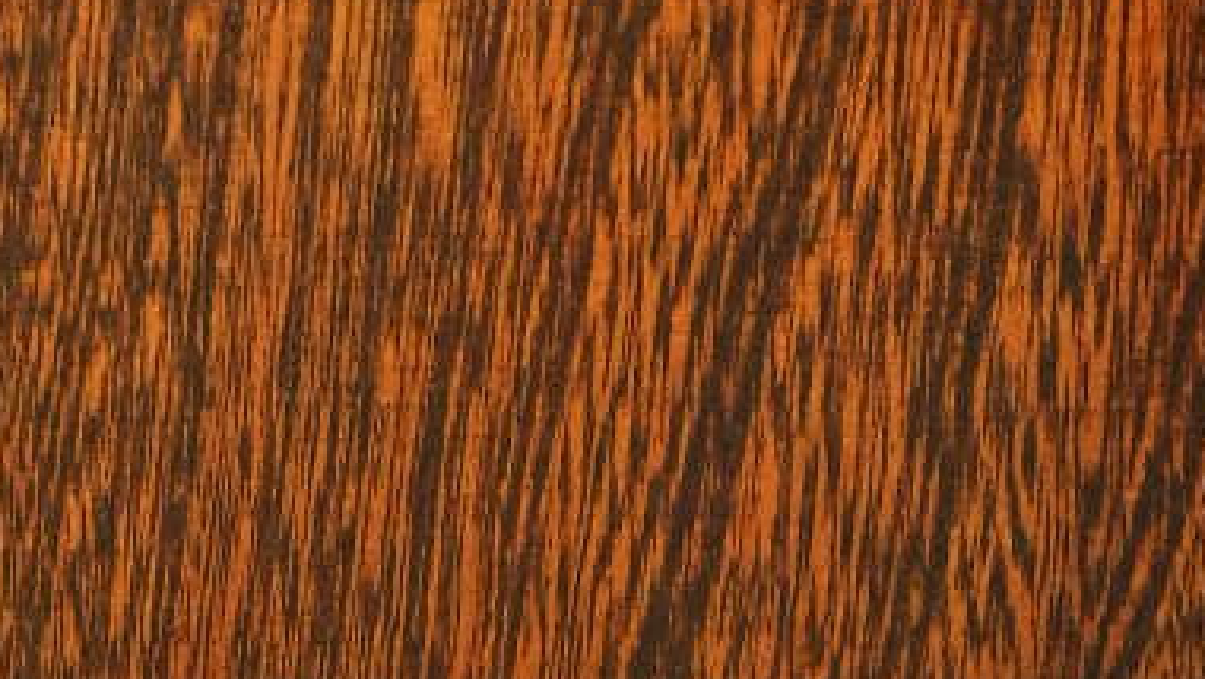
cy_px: -1111
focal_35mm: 219
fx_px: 6999
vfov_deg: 5.3
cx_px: -472
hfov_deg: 9.6
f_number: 6.3
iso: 1600
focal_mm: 30
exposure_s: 1/100
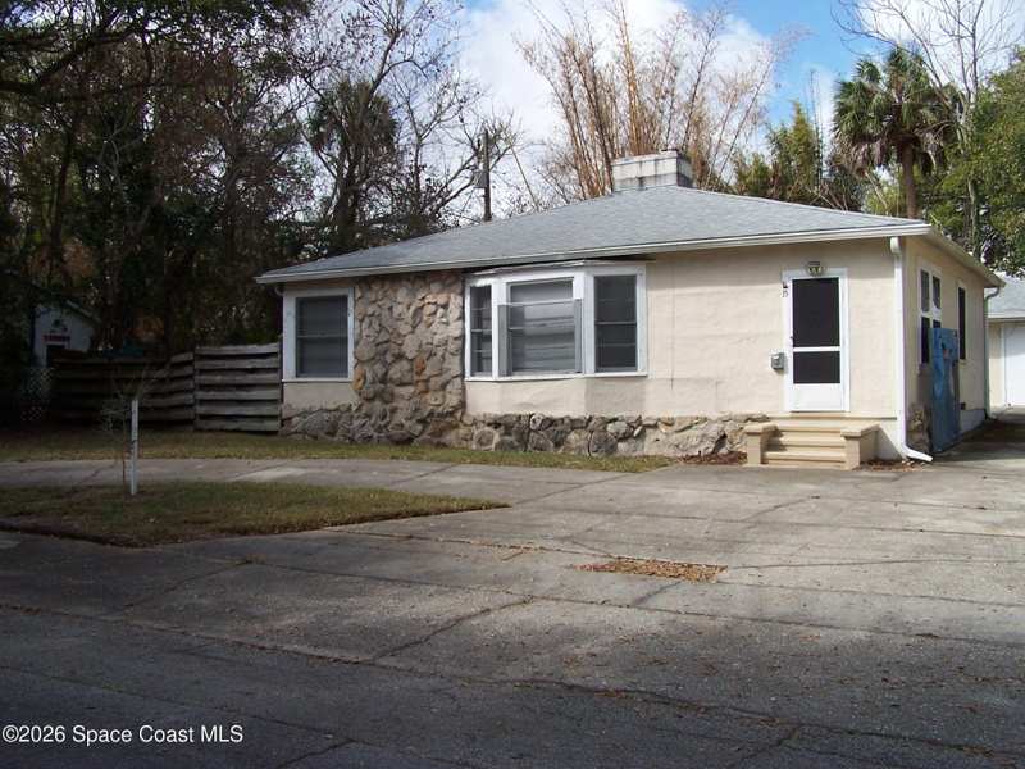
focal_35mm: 38
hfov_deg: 49.0
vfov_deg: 37.7
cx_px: 512
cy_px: 384
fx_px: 1125
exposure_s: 1/500
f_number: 4
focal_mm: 6.3
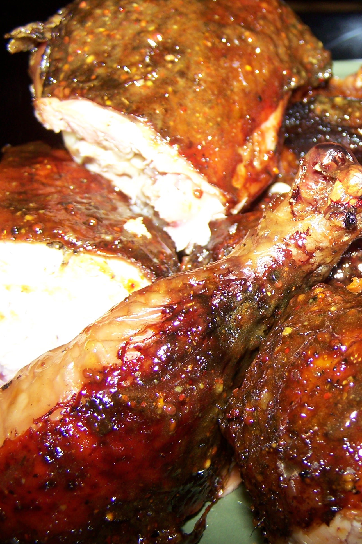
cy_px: 272
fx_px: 799
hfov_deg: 24.7
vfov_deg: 37.5
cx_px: 330
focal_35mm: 53
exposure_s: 1/60
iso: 80
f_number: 2.8
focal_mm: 6.3
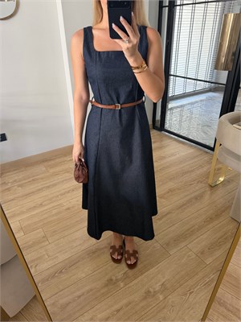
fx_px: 223
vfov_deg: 71.6
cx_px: 120
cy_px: 161
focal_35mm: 24
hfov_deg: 56.8
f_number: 1.78
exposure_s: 1/60
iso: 250
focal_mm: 6.76
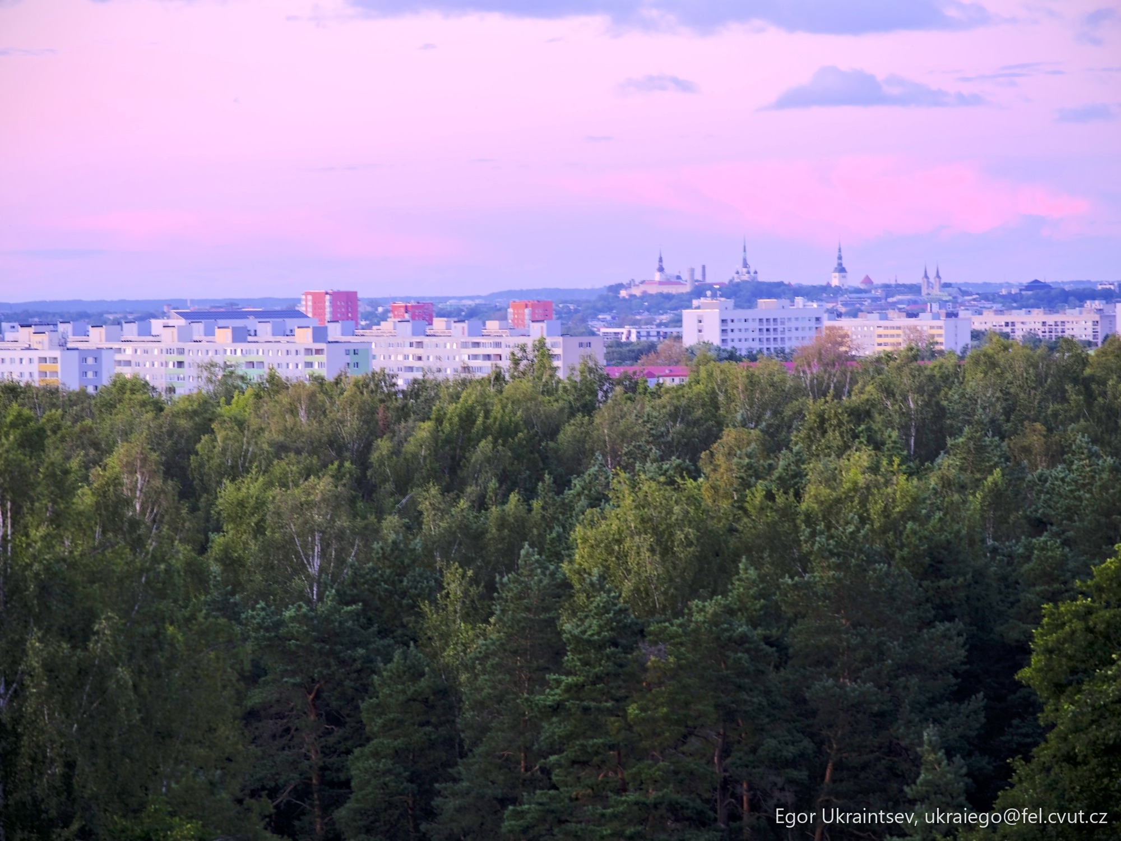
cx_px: 560
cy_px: 420
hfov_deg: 12.5
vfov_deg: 9.4
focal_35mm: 158
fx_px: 5117
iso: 100
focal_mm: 200
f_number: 4
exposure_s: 1/14
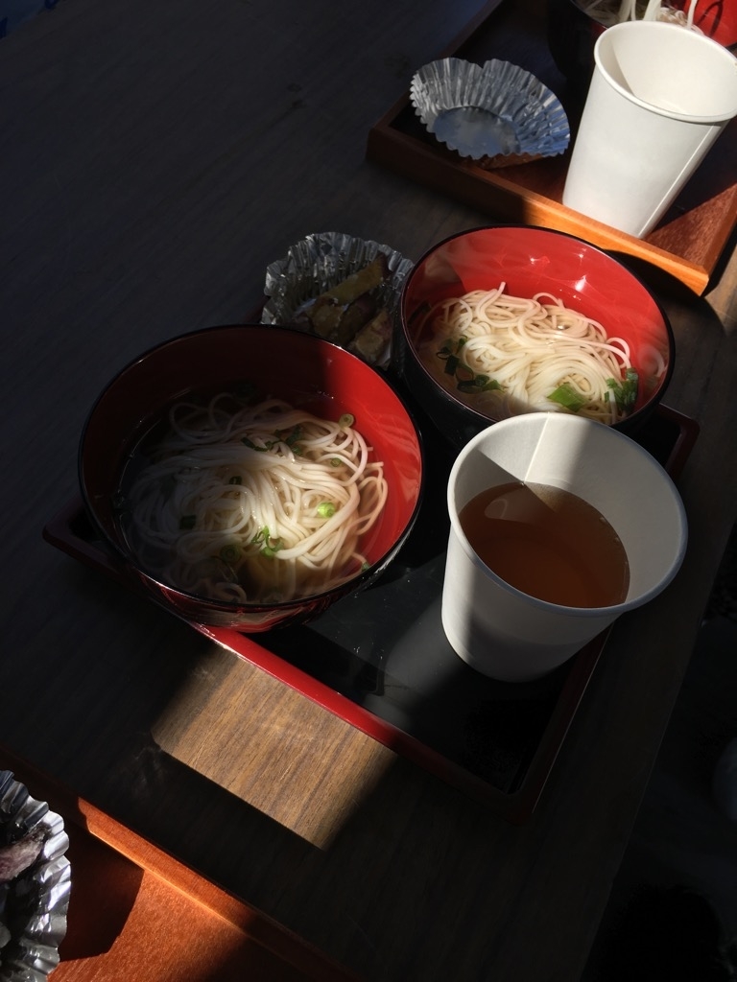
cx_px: 368
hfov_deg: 48.2
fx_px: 823
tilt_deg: -56.7
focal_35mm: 29
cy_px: 491
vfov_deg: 61.7
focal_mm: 4.15
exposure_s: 1/1399
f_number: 2.2
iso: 25
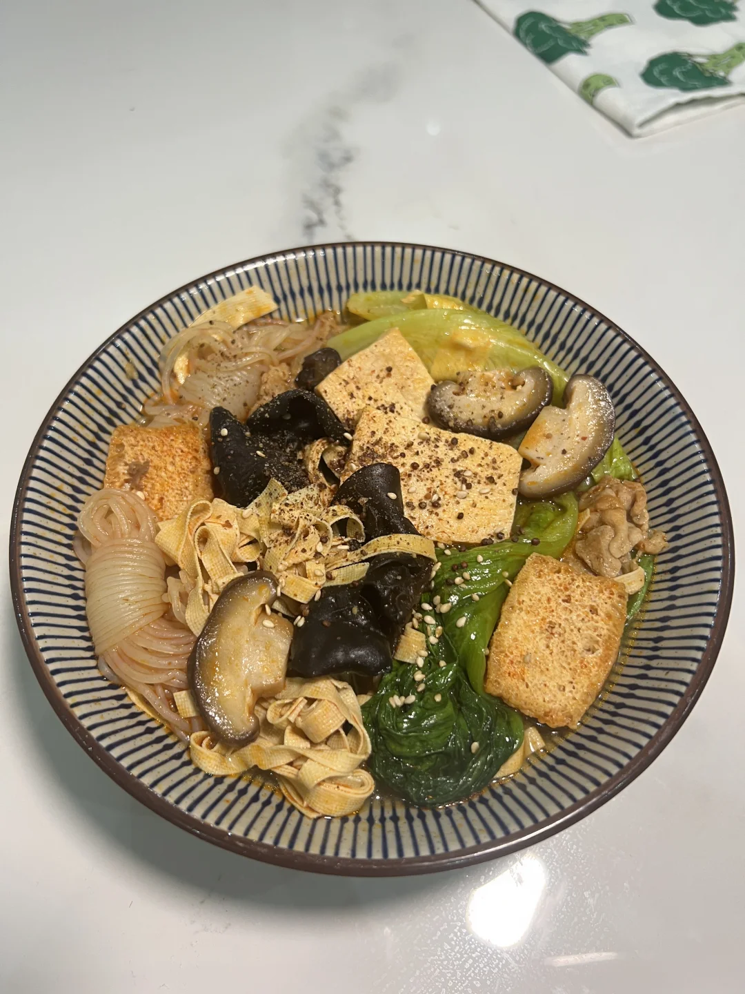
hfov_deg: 53.1
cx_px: 372
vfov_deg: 67.3
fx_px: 746
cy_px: 497
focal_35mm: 26
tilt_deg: -57.7
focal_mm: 5.7
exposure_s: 1/50
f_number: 1.5
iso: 125
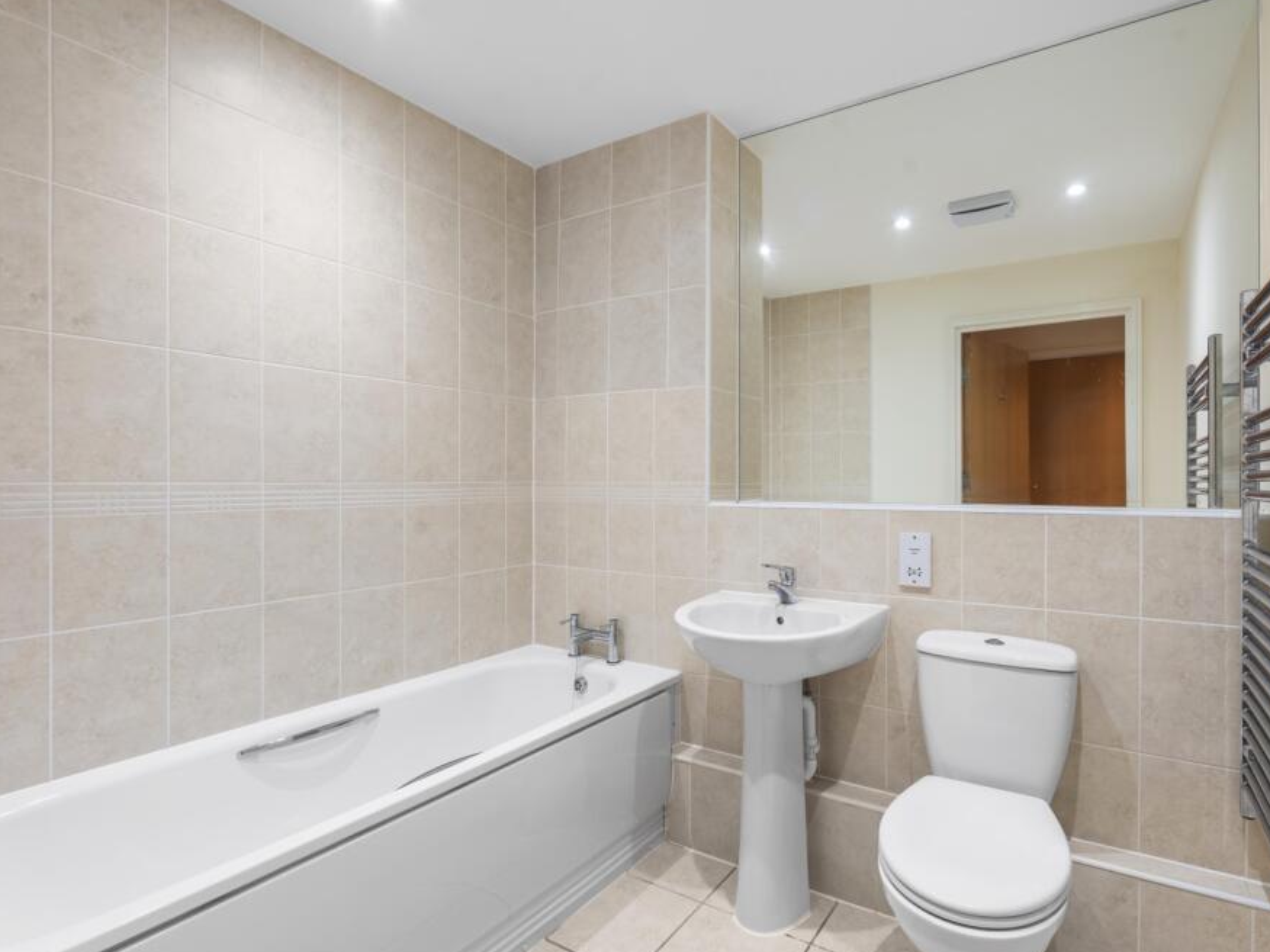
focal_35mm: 18
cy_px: 483
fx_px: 660
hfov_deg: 87.2
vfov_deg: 71.6
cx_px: 729
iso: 320
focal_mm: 16
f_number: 8
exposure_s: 1/2
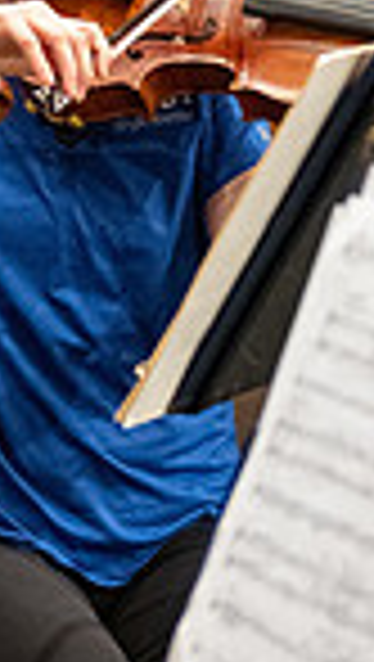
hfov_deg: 5.1
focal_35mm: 240
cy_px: -25
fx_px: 4219
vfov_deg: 8.9
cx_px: -81
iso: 3200
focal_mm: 58
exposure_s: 1/500
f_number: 2.8
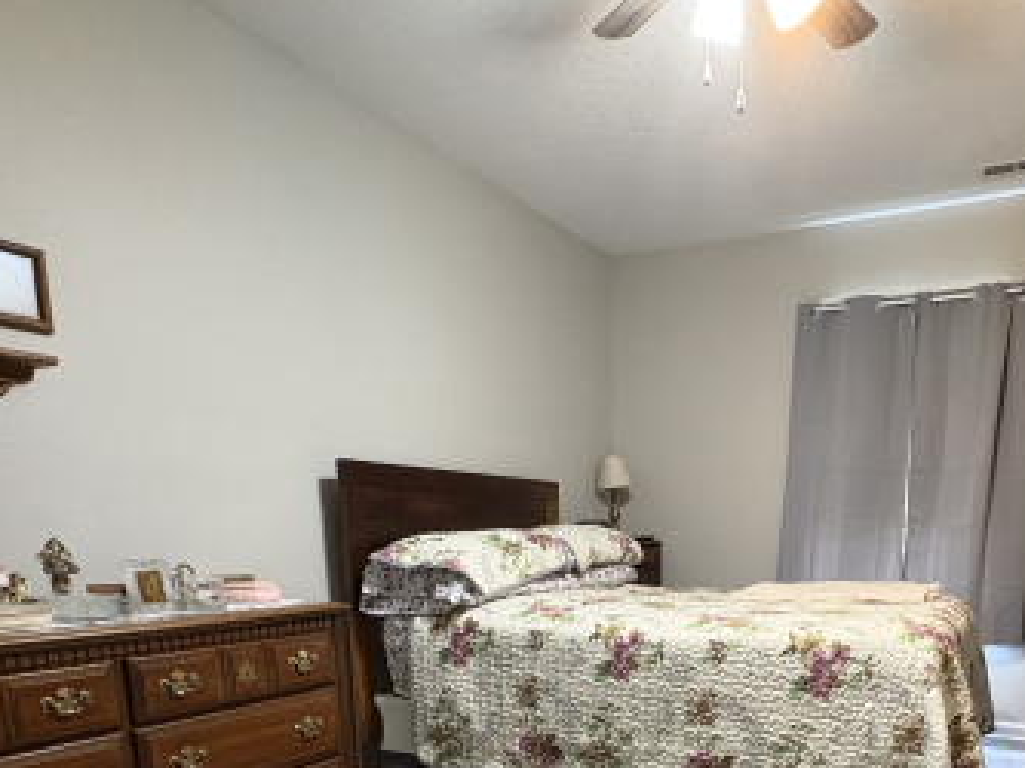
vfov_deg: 44.7
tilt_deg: -12.1
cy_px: 707
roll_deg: +0.5
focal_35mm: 28
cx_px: 671
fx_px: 829
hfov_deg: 62.1
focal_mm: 2.22
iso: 400
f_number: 2.2
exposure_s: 1/60
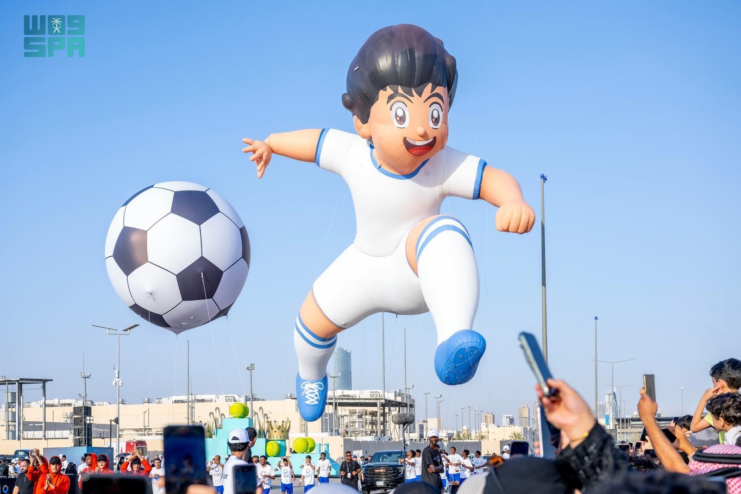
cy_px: 247
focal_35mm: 43
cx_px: 370
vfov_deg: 31.2
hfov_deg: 45.4
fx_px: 885
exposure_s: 1/640
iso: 200
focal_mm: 43
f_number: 5
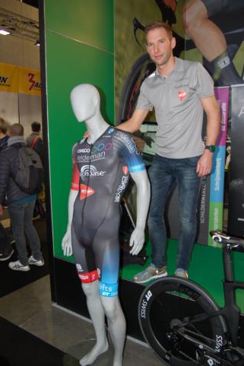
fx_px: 285
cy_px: 182
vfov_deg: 65.5
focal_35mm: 28
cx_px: 122
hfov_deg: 46.4
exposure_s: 1/60
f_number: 3.5
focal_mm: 18
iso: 400
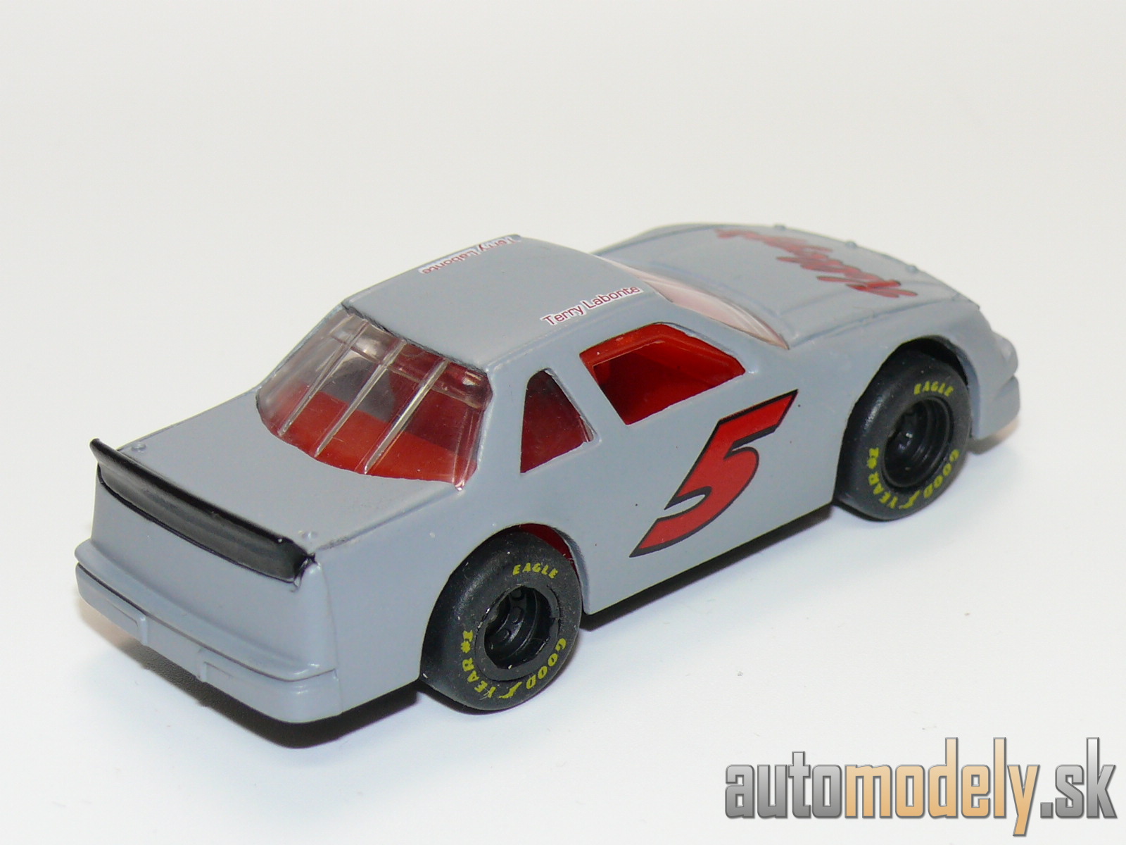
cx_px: 563
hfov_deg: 17.6
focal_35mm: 112
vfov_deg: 13.2
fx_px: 3643
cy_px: 422
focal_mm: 14.1
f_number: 4
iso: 100
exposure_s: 1/30
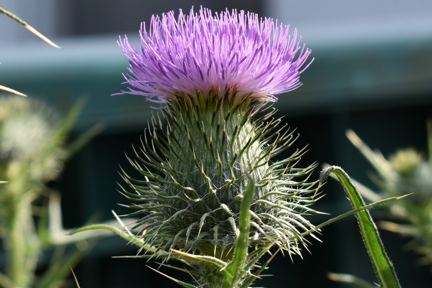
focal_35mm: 82
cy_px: 144
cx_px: 216
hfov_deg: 24.6
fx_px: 990
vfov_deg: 16.5
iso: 200
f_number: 8
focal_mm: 55
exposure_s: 1/250
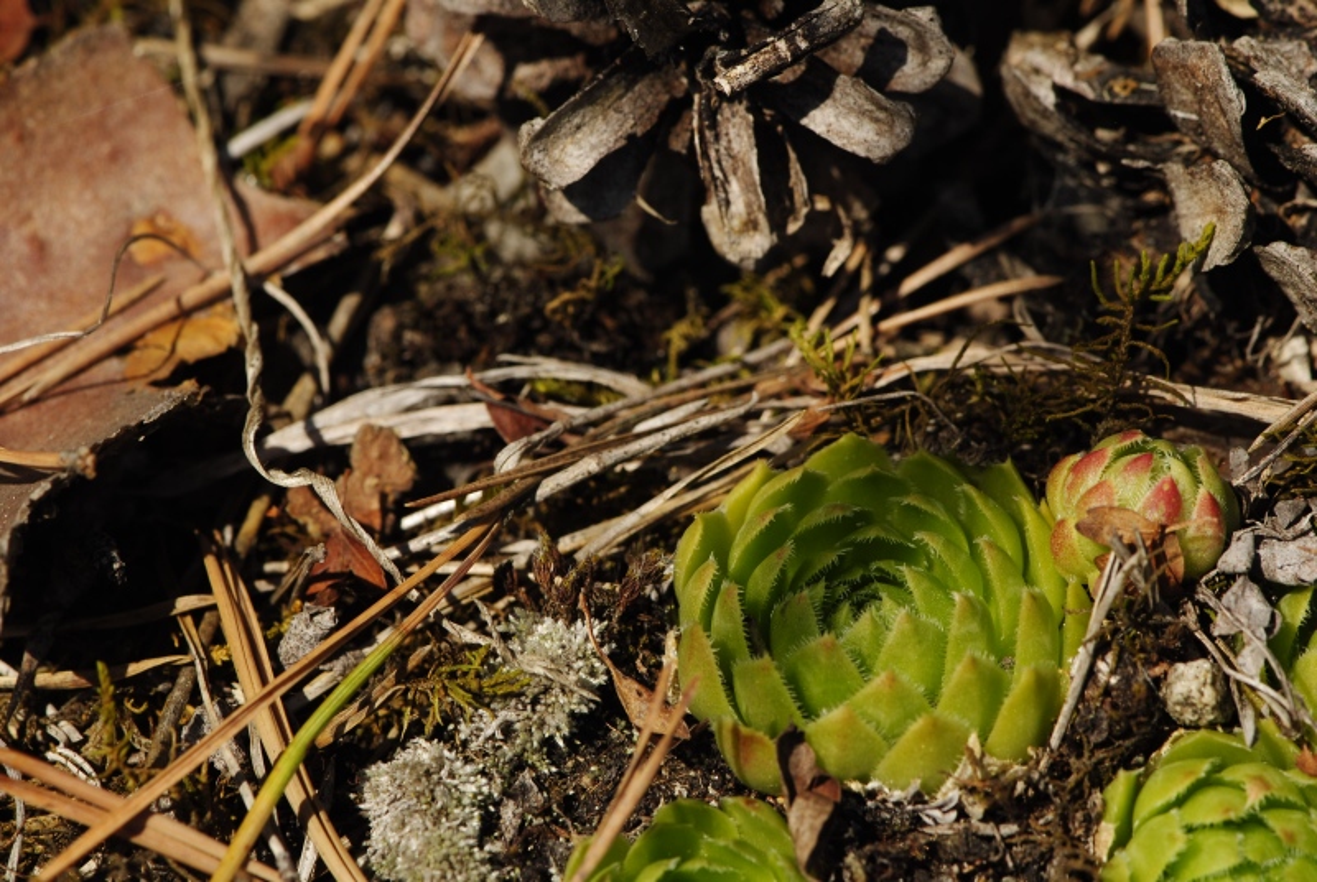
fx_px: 4671
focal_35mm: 128
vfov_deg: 10.8
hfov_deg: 16.0
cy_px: 441
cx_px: 658
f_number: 9
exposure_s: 1/250
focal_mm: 85
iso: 100
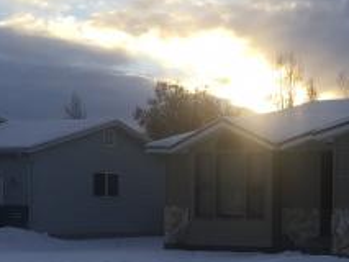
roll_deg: -0.2
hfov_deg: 20.0
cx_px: 493
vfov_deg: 16.7
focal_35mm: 87
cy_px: 247
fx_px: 878
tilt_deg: -1.1
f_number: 2.2
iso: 25
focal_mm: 4.15
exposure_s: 1/674
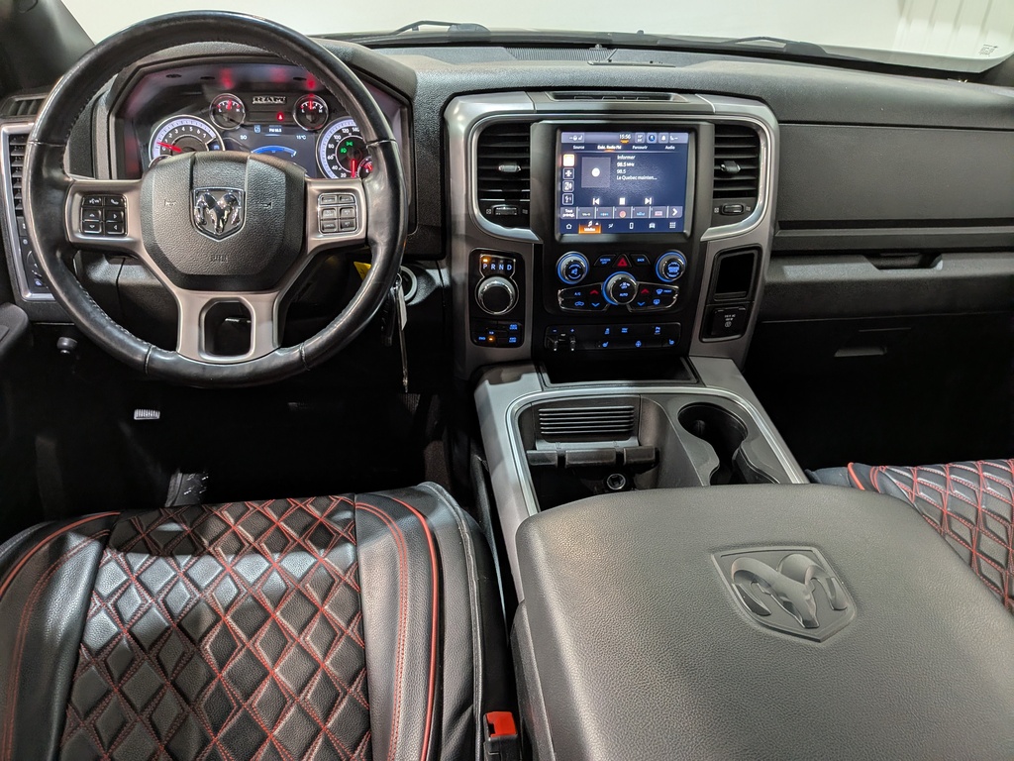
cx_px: 507
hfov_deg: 71.6
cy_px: 380
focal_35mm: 24
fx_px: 703
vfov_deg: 56.8
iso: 85
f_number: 1.7
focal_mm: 4.53
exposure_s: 1/40
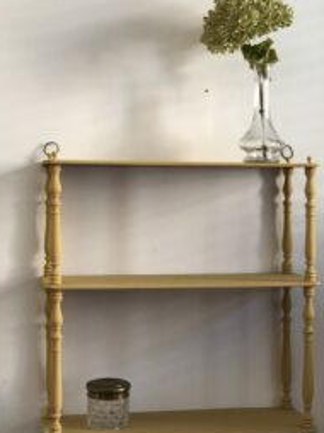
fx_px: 1025
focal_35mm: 82
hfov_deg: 17.9
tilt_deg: -3.3
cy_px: 252
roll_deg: -0.4
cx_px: 211
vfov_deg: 23.8
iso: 100
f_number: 2.4
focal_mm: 6
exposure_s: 1/40
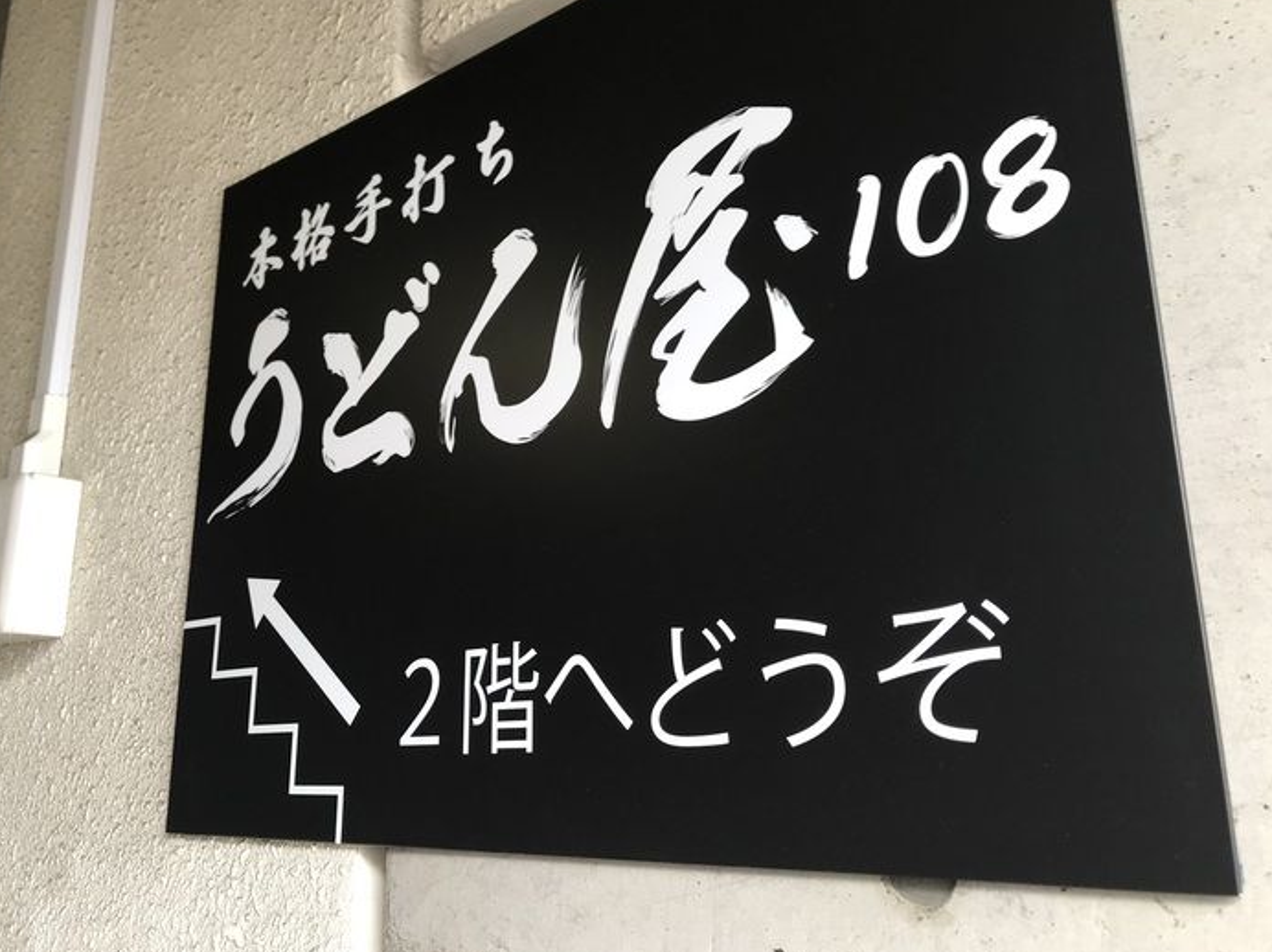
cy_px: 424
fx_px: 1212
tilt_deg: +18.3
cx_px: 527
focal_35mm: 33
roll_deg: +1.0
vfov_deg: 42.8
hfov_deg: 55.1
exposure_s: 1/60
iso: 25
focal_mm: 3.99
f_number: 1.8
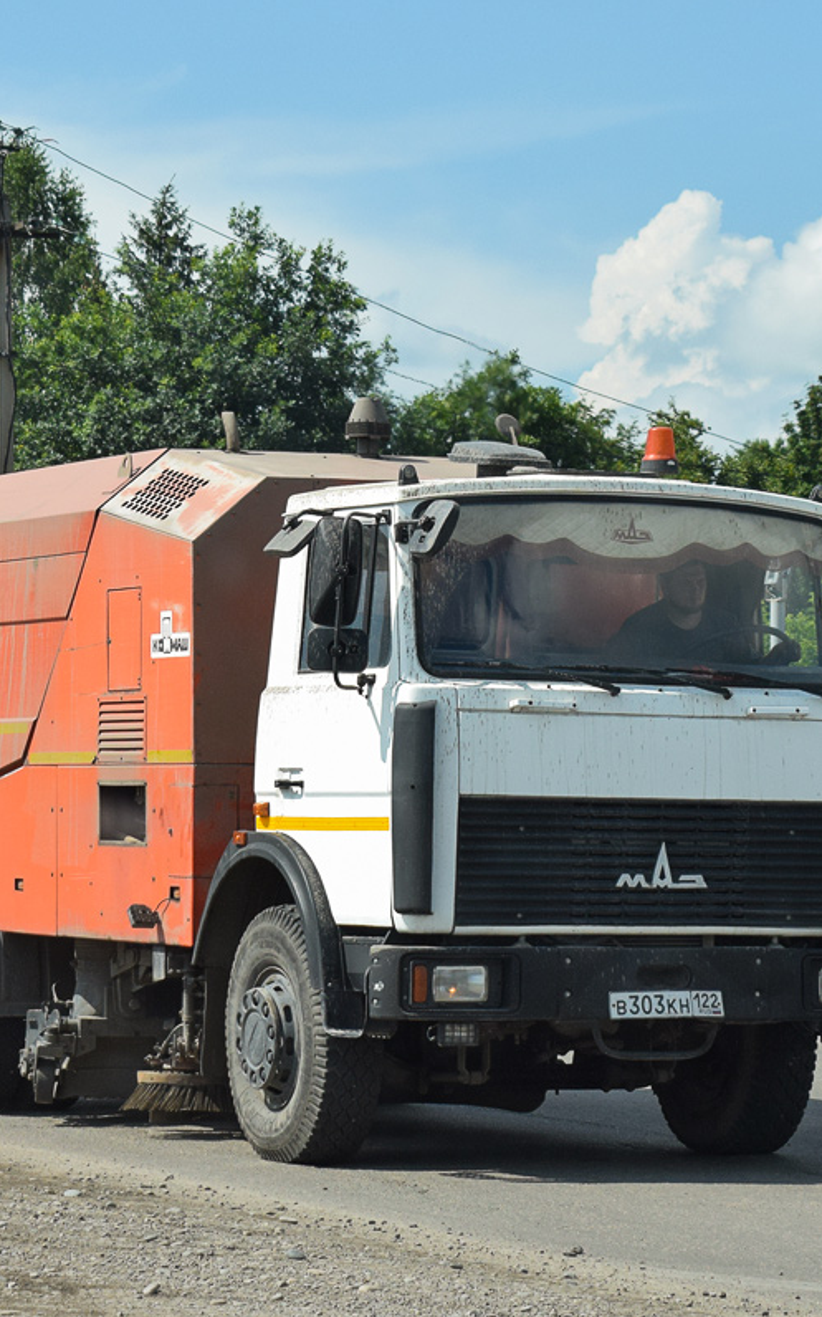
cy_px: 657
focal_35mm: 104
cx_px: 435
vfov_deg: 20.1
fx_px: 3722
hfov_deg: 12.6
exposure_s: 1/1250
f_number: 7.1
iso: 400
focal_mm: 45
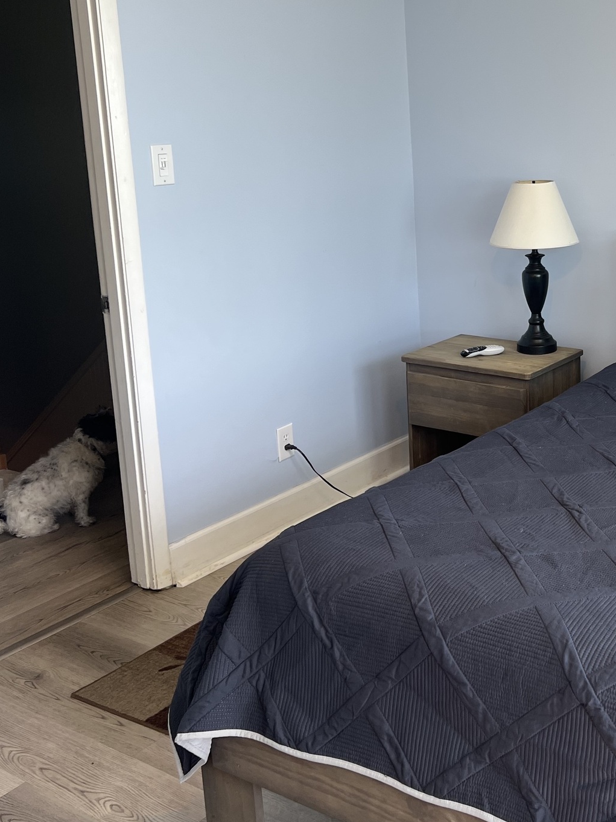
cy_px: 306
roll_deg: +1.2
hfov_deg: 31.7
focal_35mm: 44
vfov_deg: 42.6
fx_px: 1044
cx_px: 519
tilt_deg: -11.3
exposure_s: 1/120
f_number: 1.5
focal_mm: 5.7
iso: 40
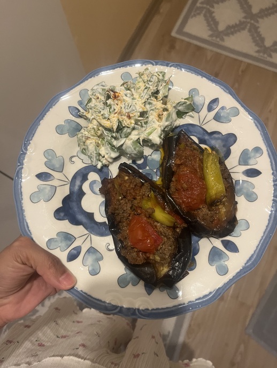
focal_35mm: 26
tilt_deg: -72.6
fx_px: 277
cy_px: 184
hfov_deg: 53.1
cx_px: 138
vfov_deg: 67.3
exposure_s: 1/50
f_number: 1.6
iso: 250
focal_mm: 5.1
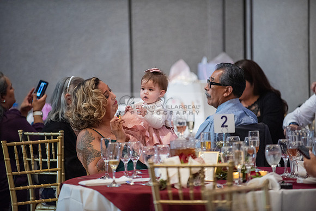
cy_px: 106
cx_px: 158
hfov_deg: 10.3
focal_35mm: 200
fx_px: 1756
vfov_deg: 6.9
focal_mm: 200
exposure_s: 1/125
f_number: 2.8
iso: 2000
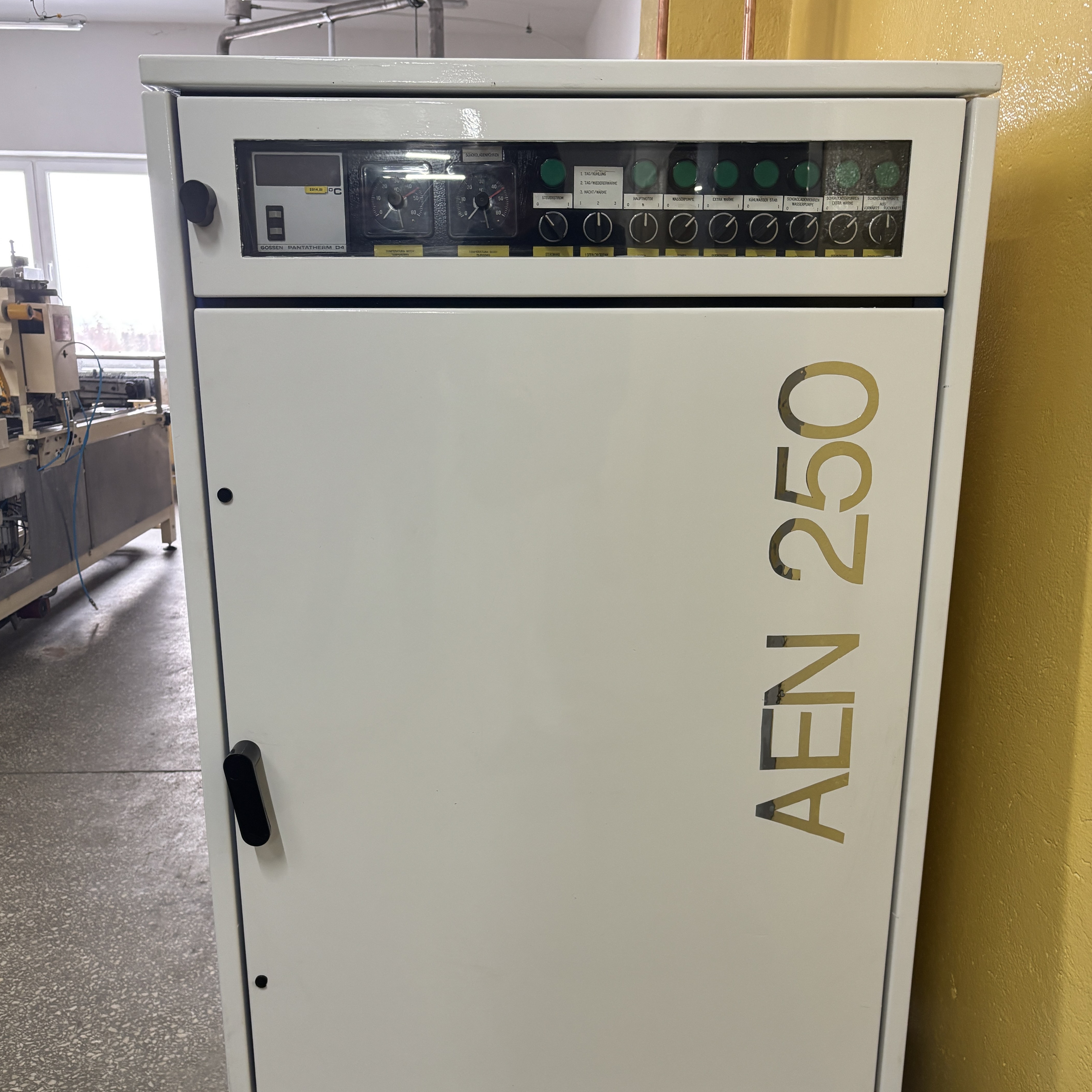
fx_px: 1106
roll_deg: -1.9
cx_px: 541
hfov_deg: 52.5
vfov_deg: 52.3
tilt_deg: -13.5
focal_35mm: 31
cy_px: 630
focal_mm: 5.96
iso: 200
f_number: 1.6
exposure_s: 1/50
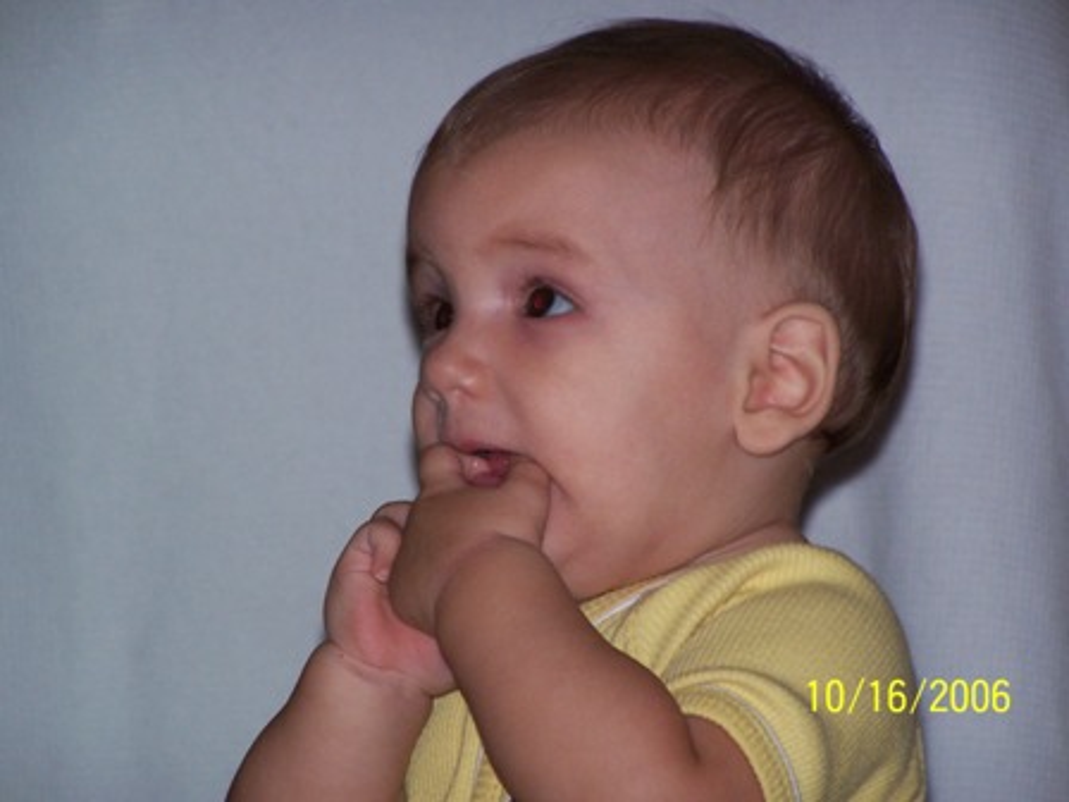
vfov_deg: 6.2
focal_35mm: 238
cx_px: 534
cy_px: 401
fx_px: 7350
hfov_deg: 8.3
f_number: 3.3
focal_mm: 39.5
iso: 140
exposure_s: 1/180
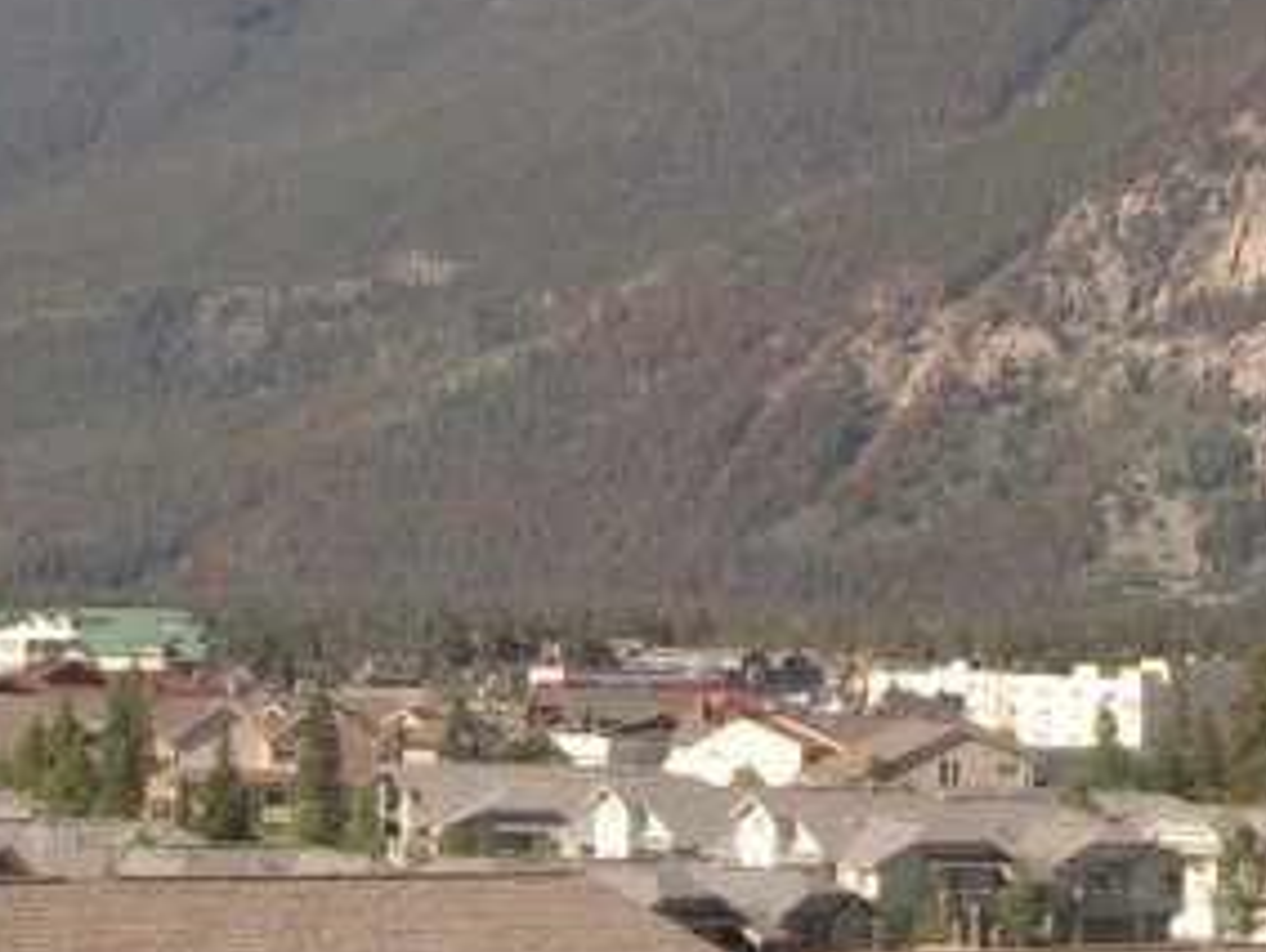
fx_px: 6408
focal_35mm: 175
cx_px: 85
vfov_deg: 8.5
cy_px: 483
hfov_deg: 11.2
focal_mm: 10.2
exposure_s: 1/500
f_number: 5.6
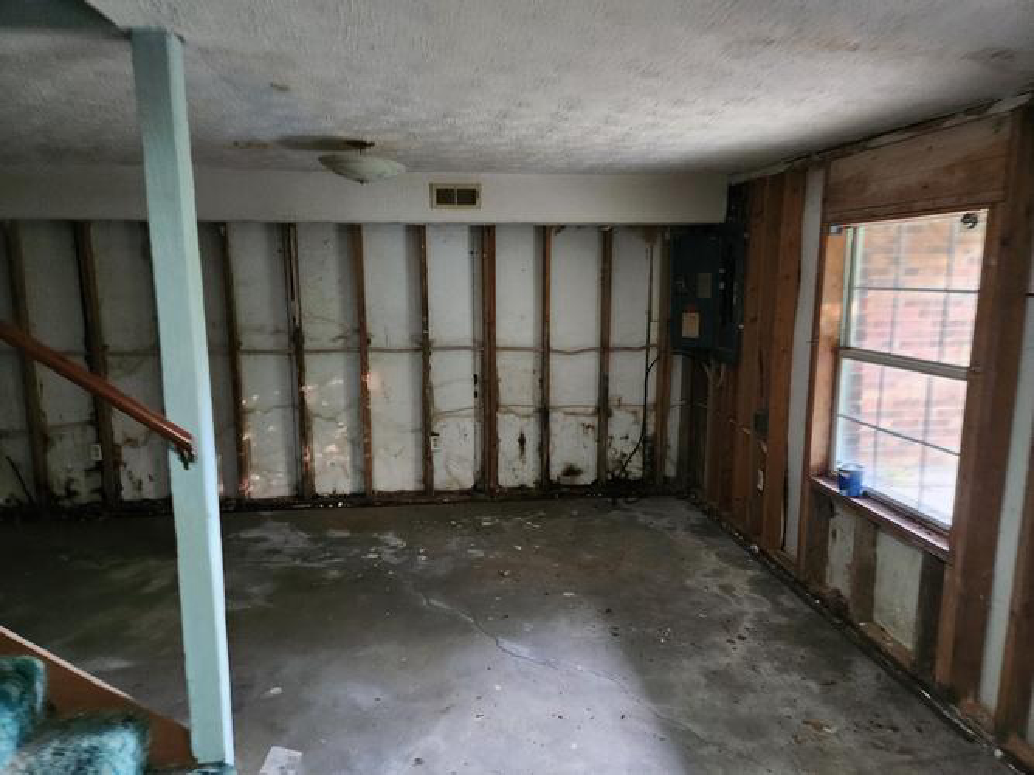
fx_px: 687
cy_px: 388
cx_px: 517
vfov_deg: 58.9
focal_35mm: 23
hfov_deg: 73.9
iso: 800
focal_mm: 5.4
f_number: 1.8
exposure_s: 1/24
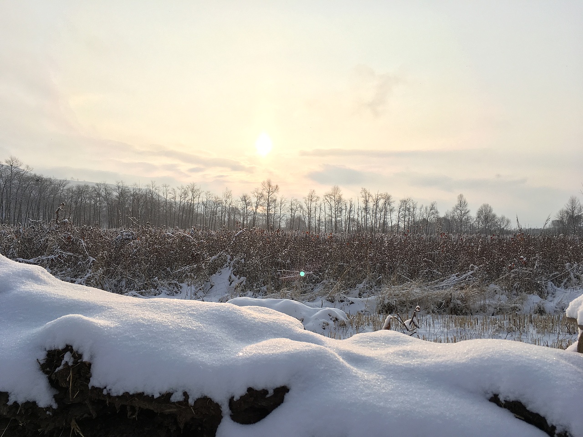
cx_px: 292
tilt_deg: +2.1
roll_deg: +1.1
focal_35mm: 29
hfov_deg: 61.7
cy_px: 218
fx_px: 488
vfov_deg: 48.2
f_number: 2.2
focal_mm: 4.15
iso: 25
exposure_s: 1/1083
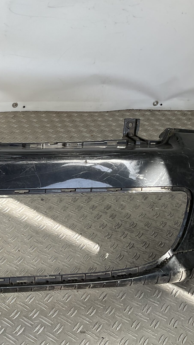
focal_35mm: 50
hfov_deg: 22.1
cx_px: -40
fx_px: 457
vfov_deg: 41.3
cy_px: 184
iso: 16
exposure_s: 1/223
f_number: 1.8
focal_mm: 3
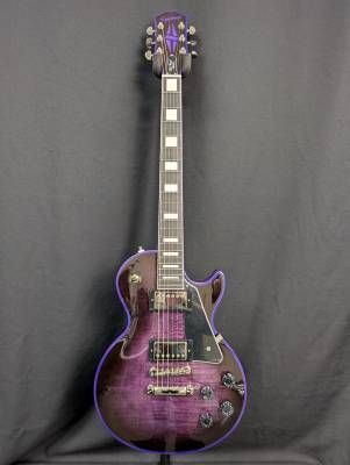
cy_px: 232
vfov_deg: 71.5
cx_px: 175
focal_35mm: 24
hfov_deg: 56.9
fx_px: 323
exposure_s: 1/24
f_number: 1.68
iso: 107
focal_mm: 6.9
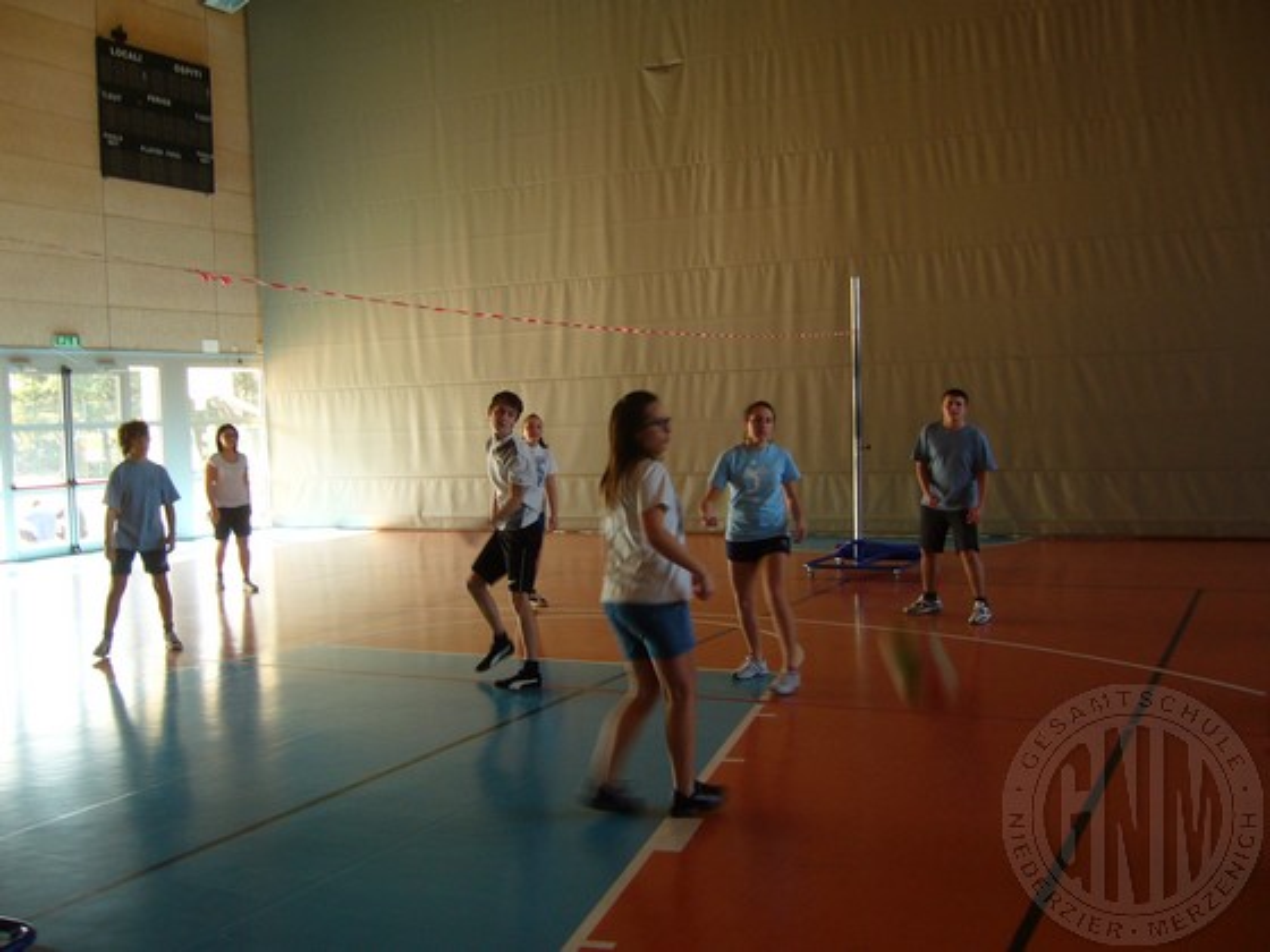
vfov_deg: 40.7
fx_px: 1284
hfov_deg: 52.6
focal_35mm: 35
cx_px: 635
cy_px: 476
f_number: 2.8
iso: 80
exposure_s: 1/25
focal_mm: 5.8
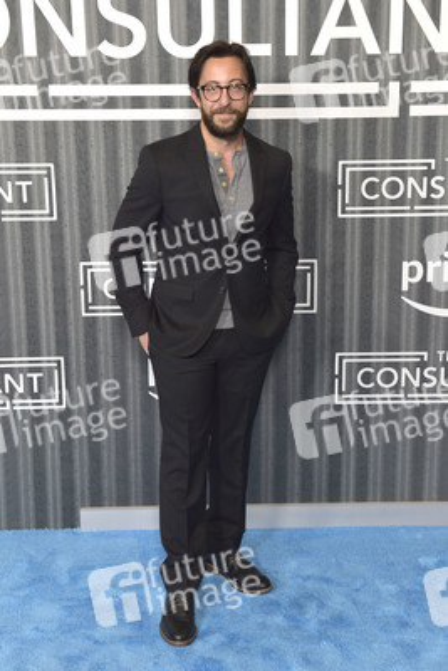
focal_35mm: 52
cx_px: 224
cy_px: 336
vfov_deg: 38.2
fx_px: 970
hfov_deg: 26.0
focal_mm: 52
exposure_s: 1/250
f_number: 6.3
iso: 2500
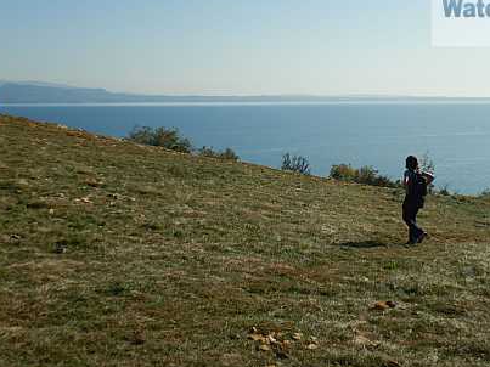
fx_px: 665
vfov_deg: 30.8
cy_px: 146
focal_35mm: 47
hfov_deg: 40.2
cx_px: 300
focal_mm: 6.6
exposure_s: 1/1250
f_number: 4.2
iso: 125
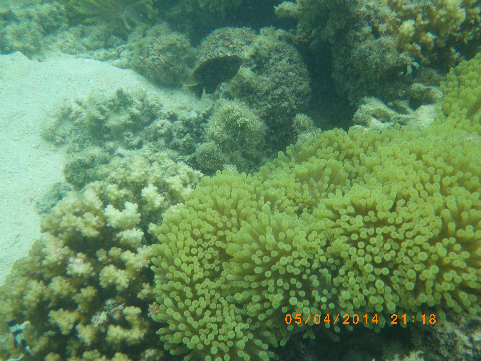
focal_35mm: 41
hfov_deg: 45.8
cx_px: 240
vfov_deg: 35.1
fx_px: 570
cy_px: 180
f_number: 3.8
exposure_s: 1/200
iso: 125
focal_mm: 7.3
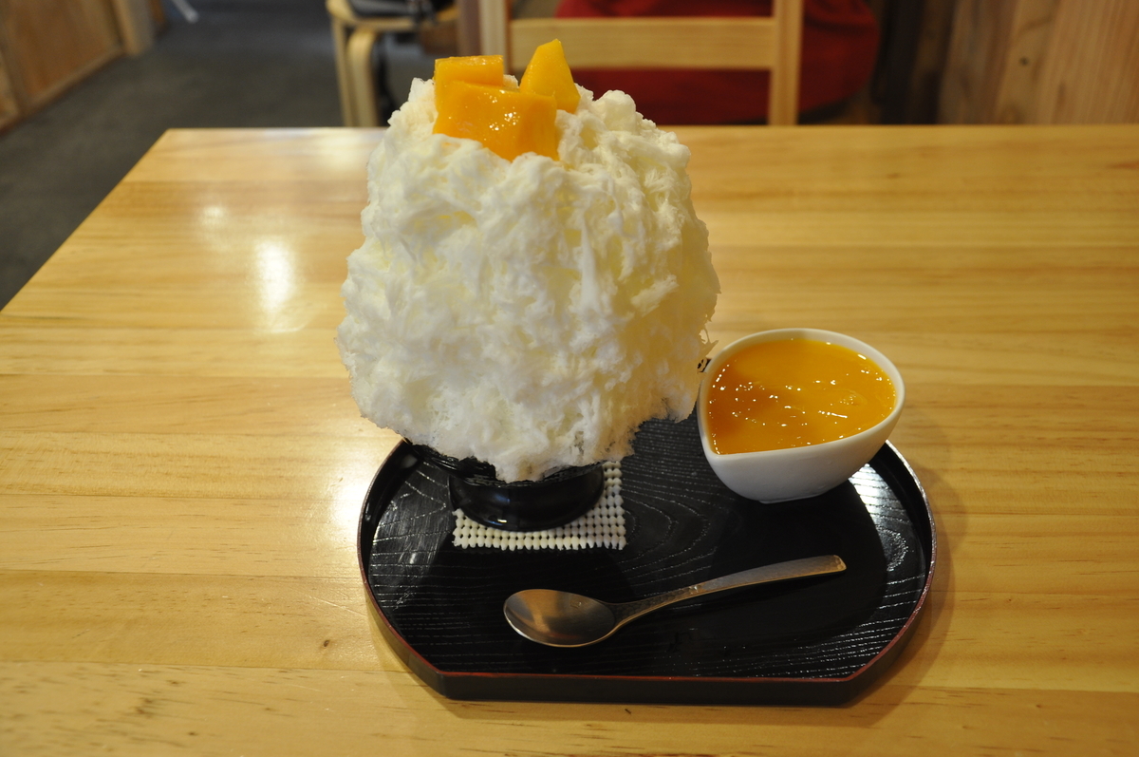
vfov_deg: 35.4
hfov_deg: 51.3
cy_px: 378
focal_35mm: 38
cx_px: 570
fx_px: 1185
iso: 400
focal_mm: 25
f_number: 5
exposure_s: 1/25
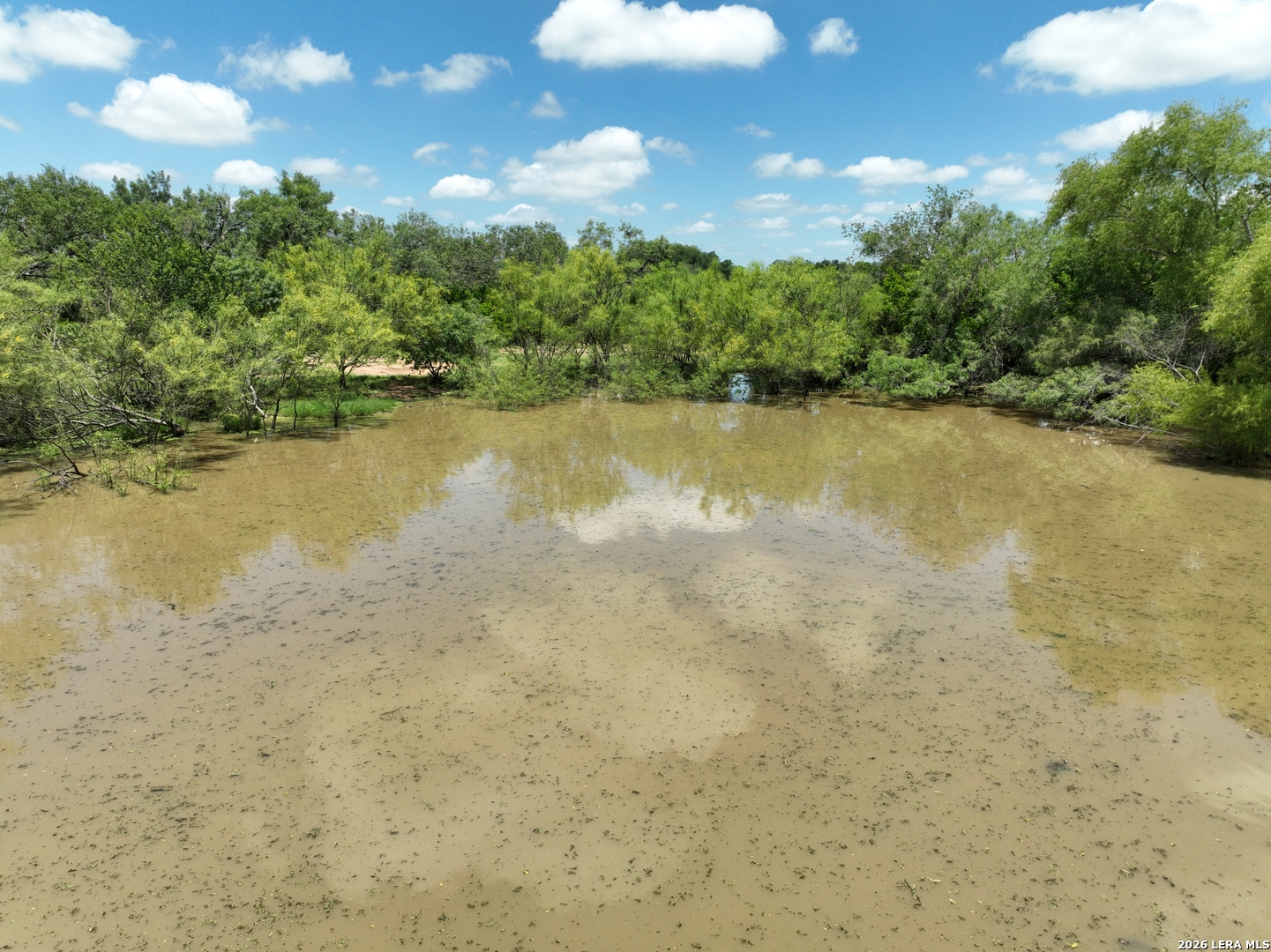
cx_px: 636
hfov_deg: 71.6
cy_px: 476
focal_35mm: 24
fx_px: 881
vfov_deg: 56.8
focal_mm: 12.29
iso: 100
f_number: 2.8
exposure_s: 1/100
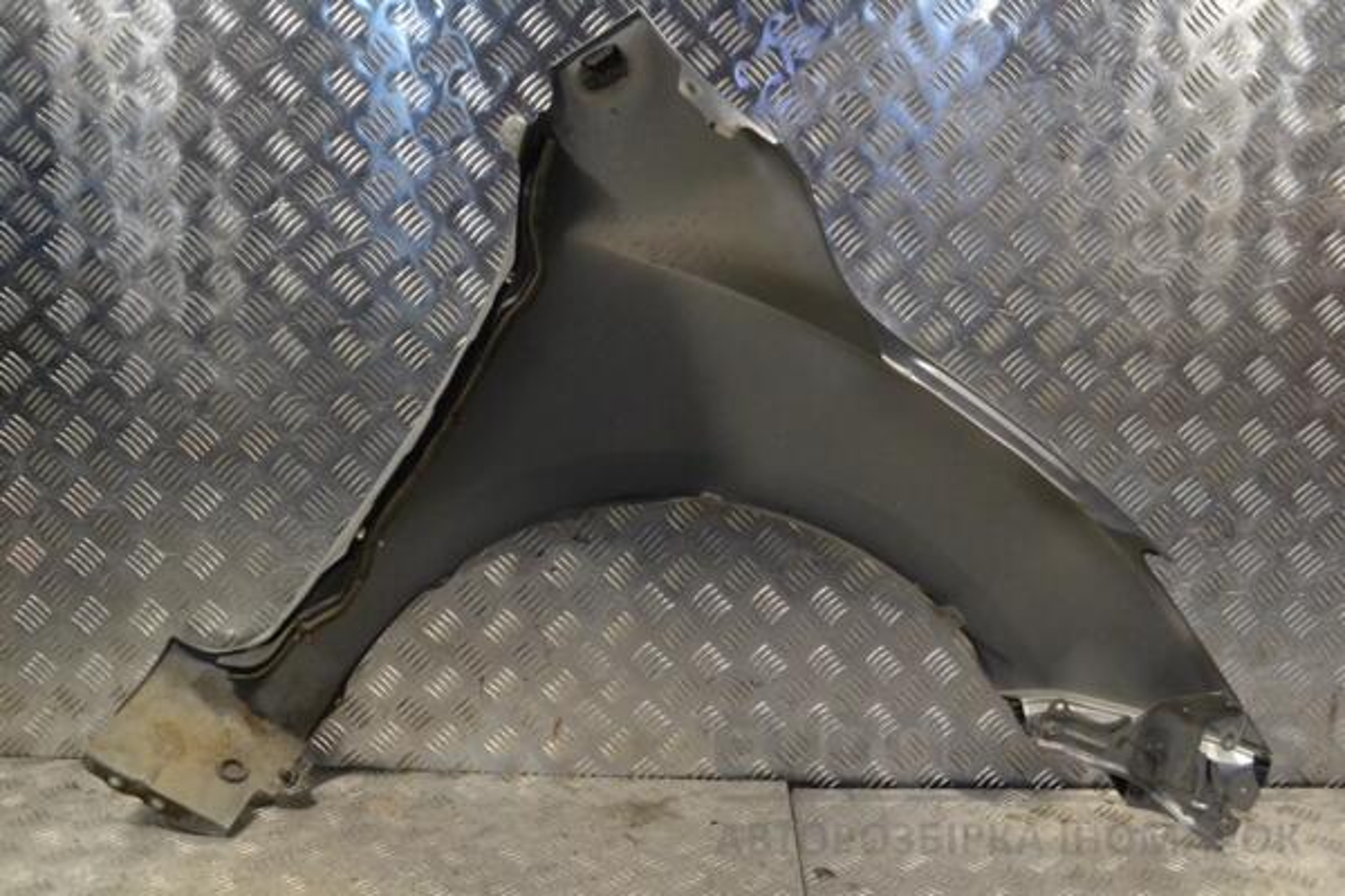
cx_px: 672
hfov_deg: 57.2
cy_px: 448
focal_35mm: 33
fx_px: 1233
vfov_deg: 40.0
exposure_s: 1/320
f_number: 9
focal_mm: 22
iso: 3200
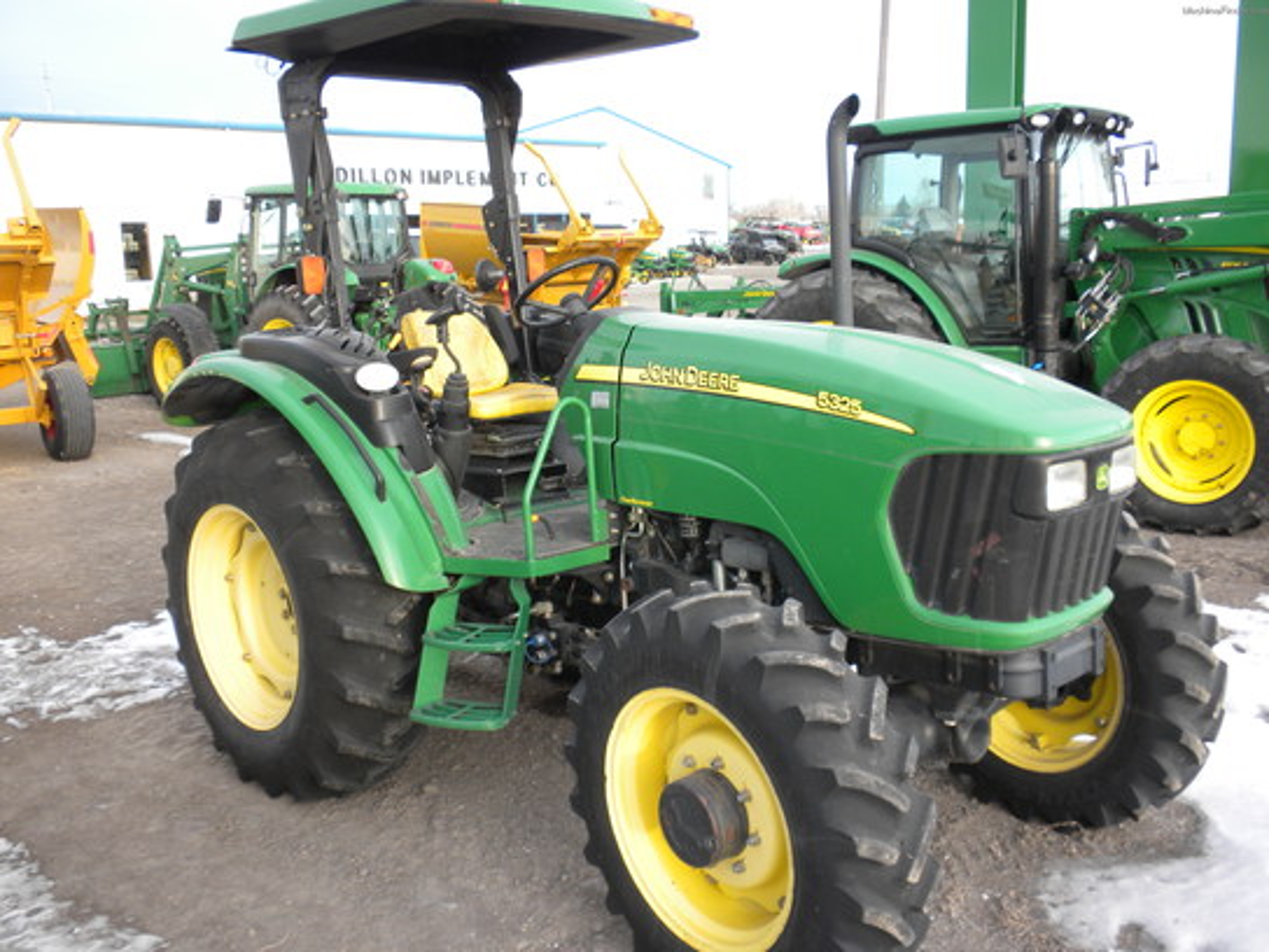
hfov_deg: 50.1
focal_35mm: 37
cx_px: 634
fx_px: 1356
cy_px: 476
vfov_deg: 38.7
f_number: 3.5
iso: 64
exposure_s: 1/45.5
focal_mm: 6.6
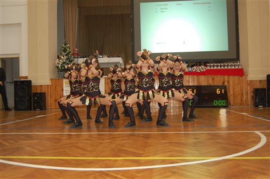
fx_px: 270
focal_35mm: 36
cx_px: 135
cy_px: 90
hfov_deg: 53.2
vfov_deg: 36.8
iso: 400
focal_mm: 24
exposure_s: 1/60
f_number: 4
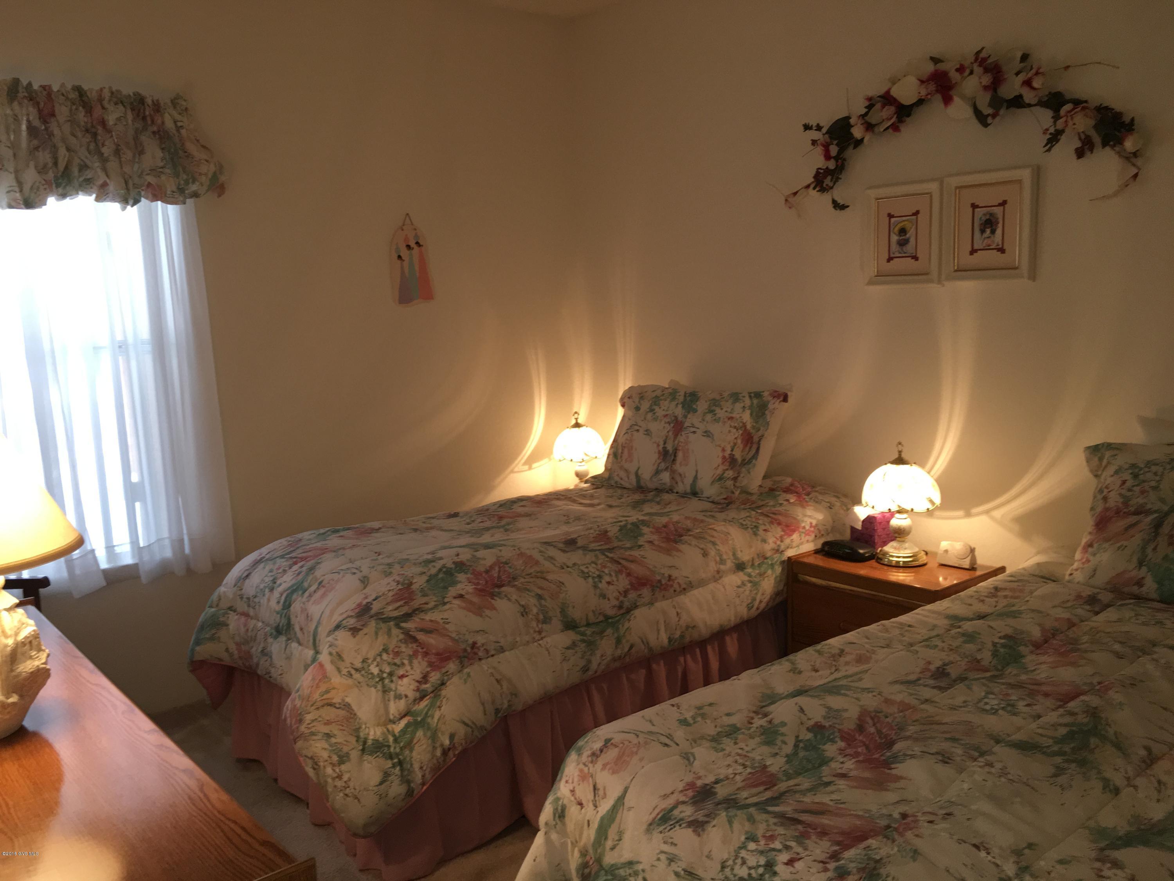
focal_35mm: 29
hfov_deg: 61.7
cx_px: 587
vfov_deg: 48.2
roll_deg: +1.6
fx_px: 984
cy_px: 440
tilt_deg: -8.5
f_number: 2.2
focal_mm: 4.15
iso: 64
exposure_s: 1/30
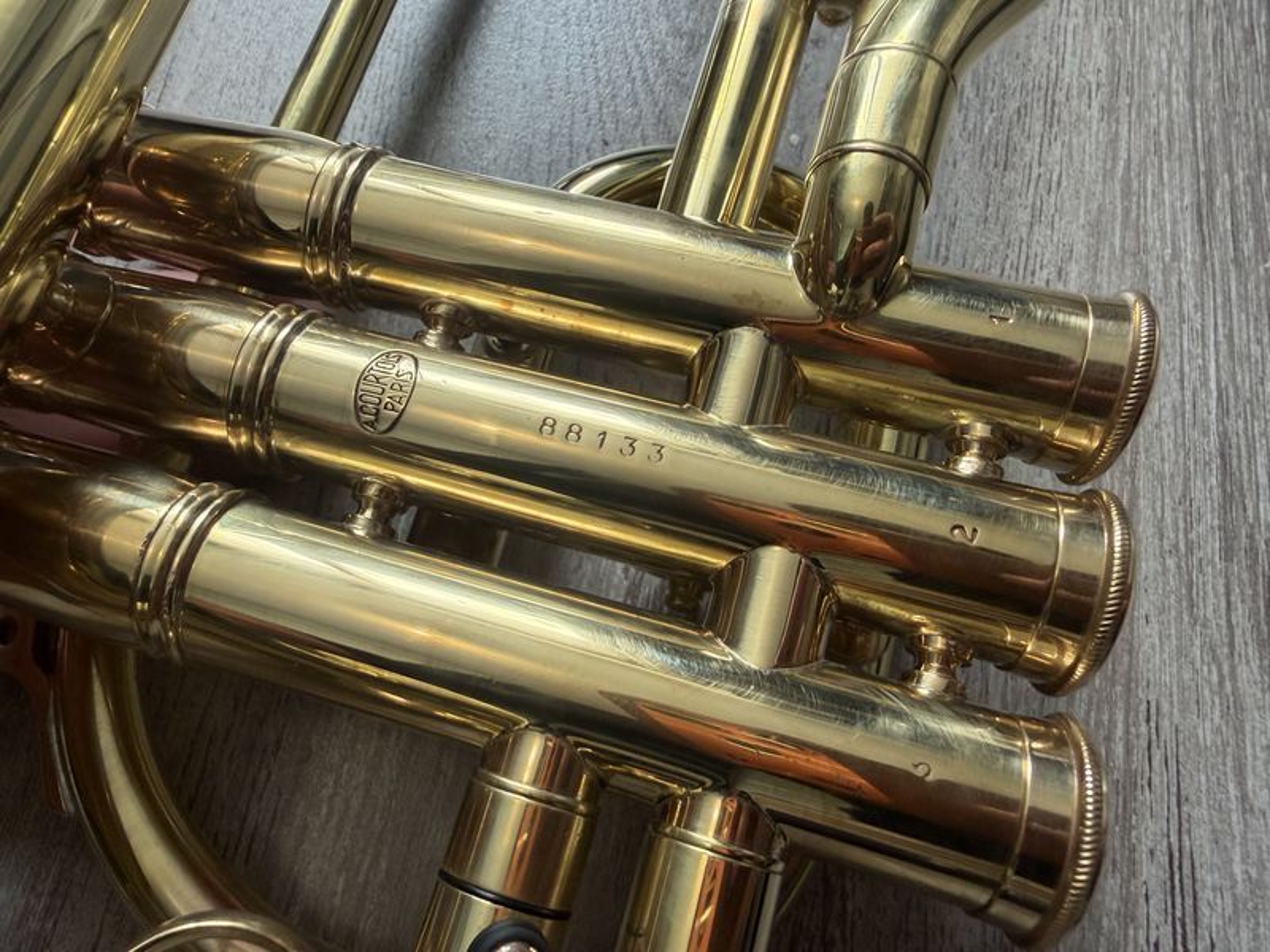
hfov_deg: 71.6
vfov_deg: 56.8
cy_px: 476
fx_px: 881
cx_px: 635
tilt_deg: -68.7
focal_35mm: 24
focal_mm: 2.22
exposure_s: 1/121
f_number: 2.2
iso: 200
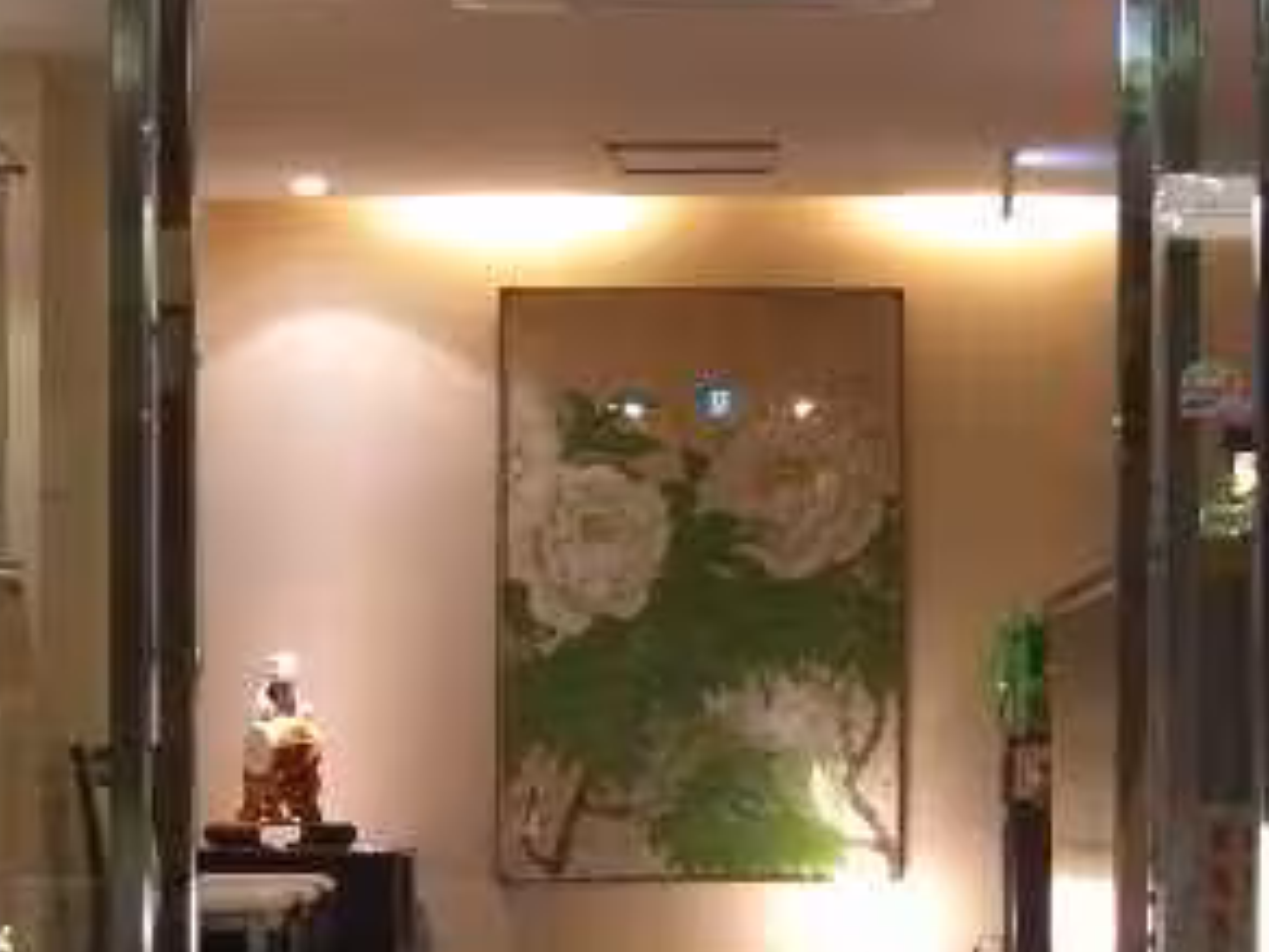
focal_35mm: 104
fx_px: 3813
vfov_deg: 14.1
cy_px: 909
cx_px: 695
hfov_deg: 18.9
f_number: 2.8
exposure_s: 1/15
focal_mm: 7.9
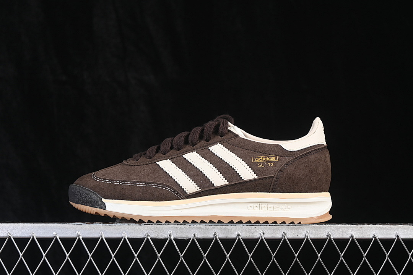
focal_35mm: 75
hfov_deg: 27.0
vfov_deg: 18.2
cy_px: 138
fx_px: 860
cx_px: 206
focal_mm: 50
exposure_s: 1/60
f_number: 6.3
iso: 160
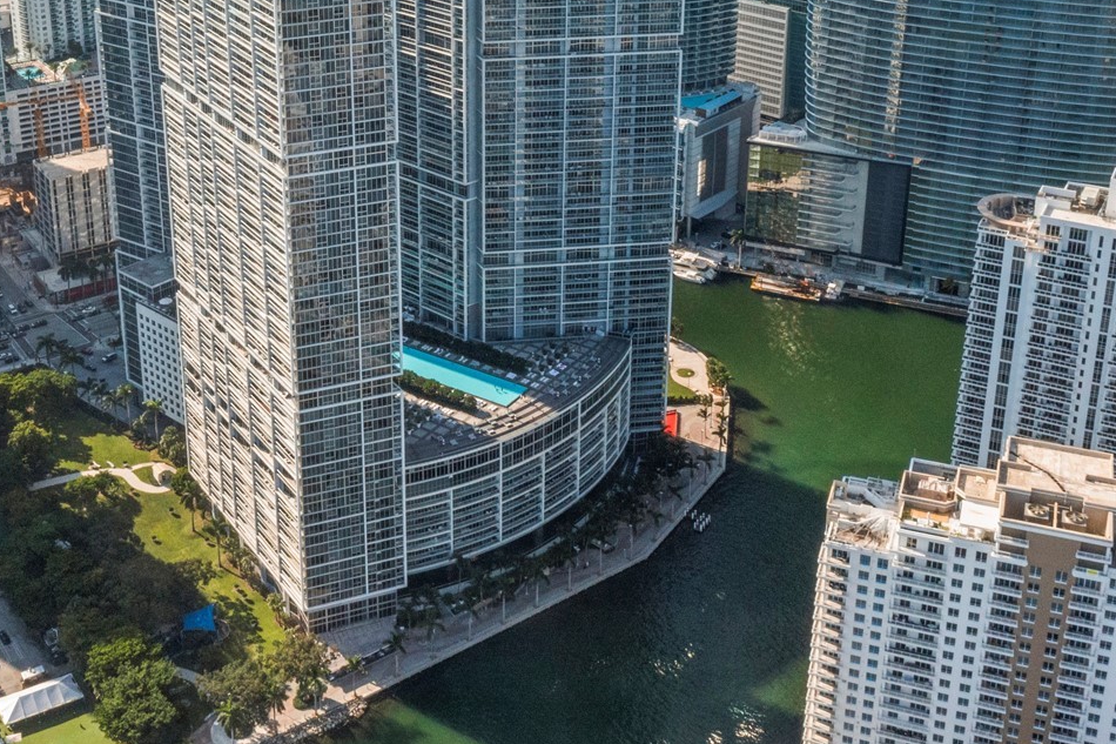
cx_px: 459
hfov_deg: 39.5
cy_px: 103
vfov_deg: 26.3
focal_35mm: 50
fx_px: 1550
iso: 800
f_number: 11
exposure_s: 1/320
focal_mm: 10.26
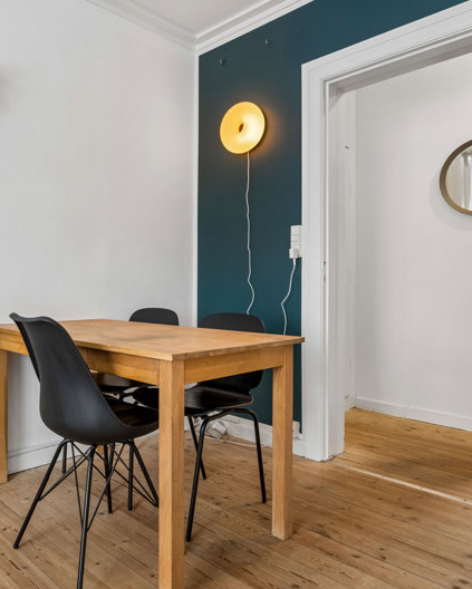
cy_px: 294
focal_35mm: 27
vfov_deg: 64.0
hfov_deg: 52.0
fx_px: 471
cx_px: 150
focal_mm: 19
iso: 125
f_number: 11
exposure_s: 1.3
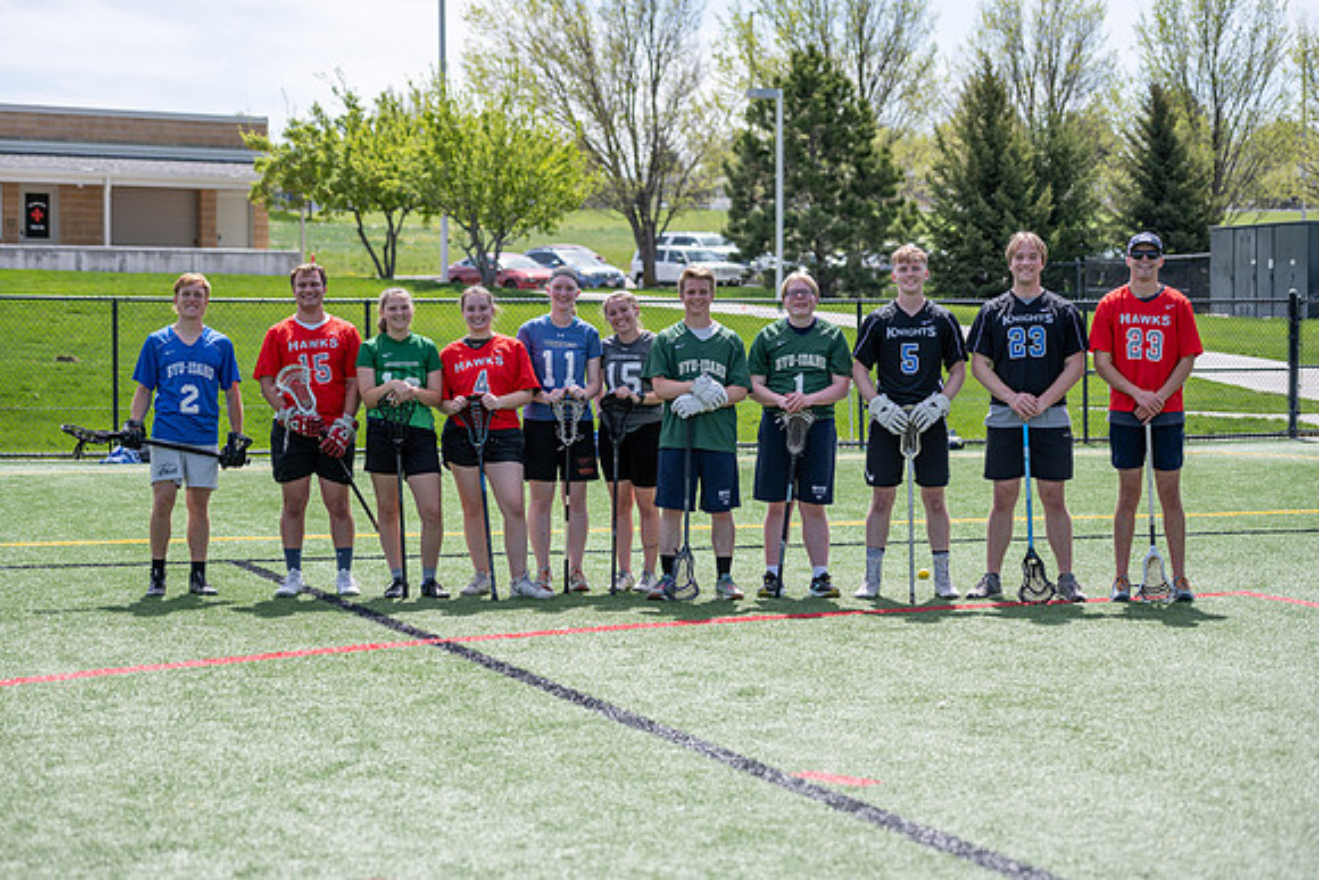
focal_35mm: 74
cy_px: 455
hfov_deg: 27.4
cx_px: 628
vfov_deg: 18.5
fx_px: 2706
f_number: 2.8
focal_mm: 70
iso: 100
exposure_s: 1/2000
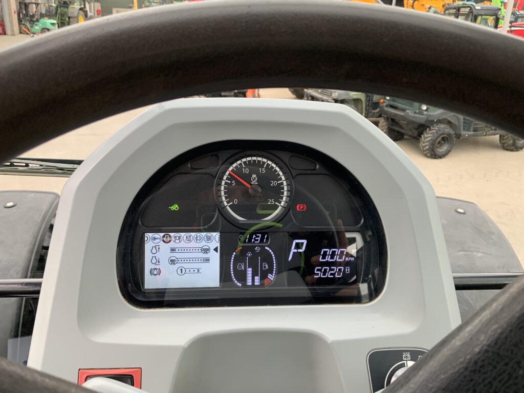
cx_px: 262
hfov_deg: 61.7
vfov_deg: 48.2
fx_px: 439
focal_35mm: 29
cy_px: 196
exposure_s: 1/122
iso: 32
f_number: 1.8
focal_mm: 3
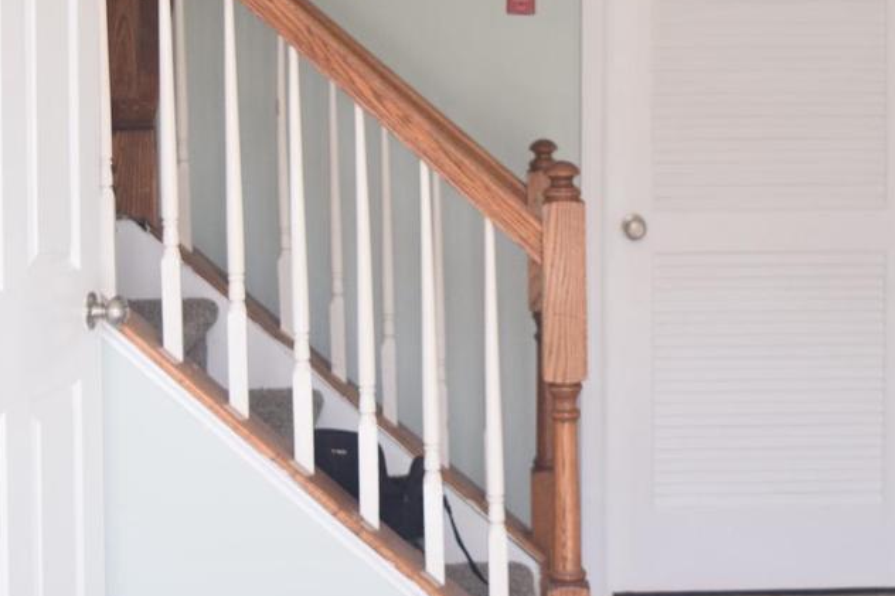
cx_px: 513
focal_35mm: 82
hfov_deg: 24.7
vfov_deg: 16.6
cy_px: 187
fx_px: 2038
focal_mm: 24
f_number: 4
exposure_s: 1/500
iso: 800
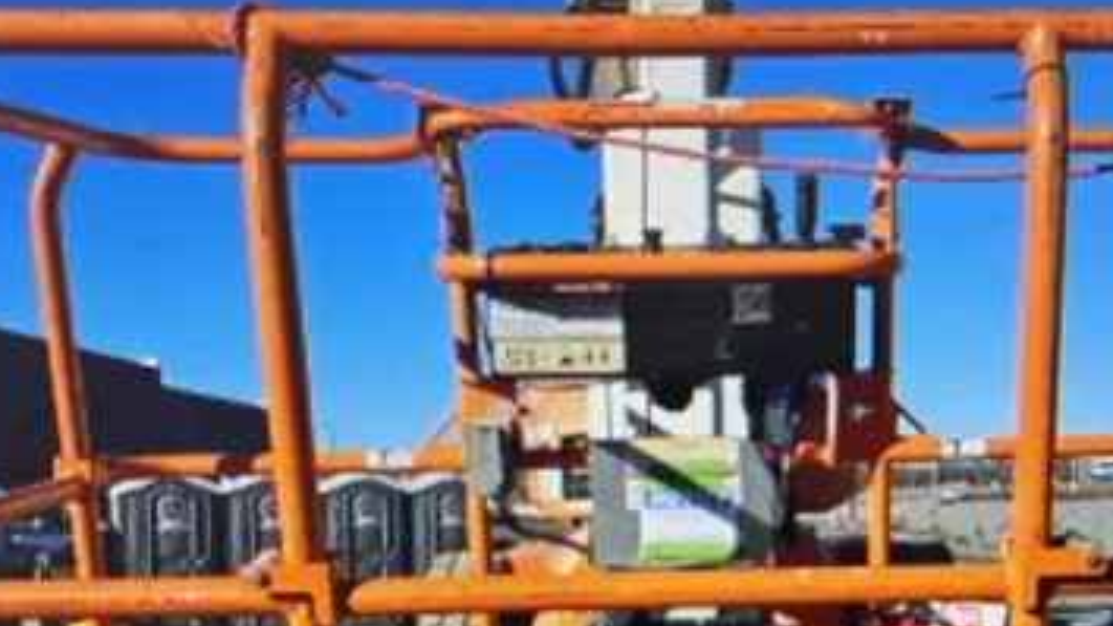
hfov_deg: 46.1
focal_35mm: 44
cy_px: 530
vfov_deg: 26.4
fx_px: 1298
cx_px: 673
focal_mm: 5.7
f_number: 1.5
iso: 125
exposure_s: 1/120
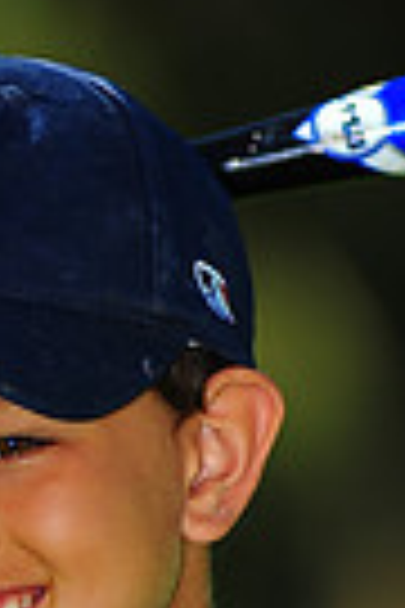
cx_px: -81
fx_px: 13026
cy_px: 766
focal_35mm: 772
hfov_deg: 1.8
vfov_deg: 2.7
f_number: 3.5
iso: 200
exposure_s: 1/1600
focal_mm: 180
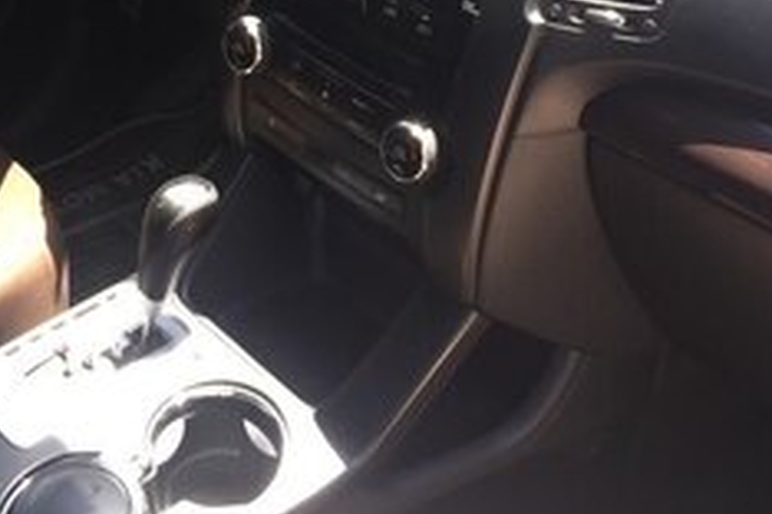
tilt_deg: -23.0
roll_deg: +0.6
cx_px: 280
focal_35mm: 64
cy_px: -132
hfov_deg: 31.3
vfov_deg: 19.7
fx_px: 1372
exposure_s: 1/100
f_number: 2.2
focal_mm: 4.15
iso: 32
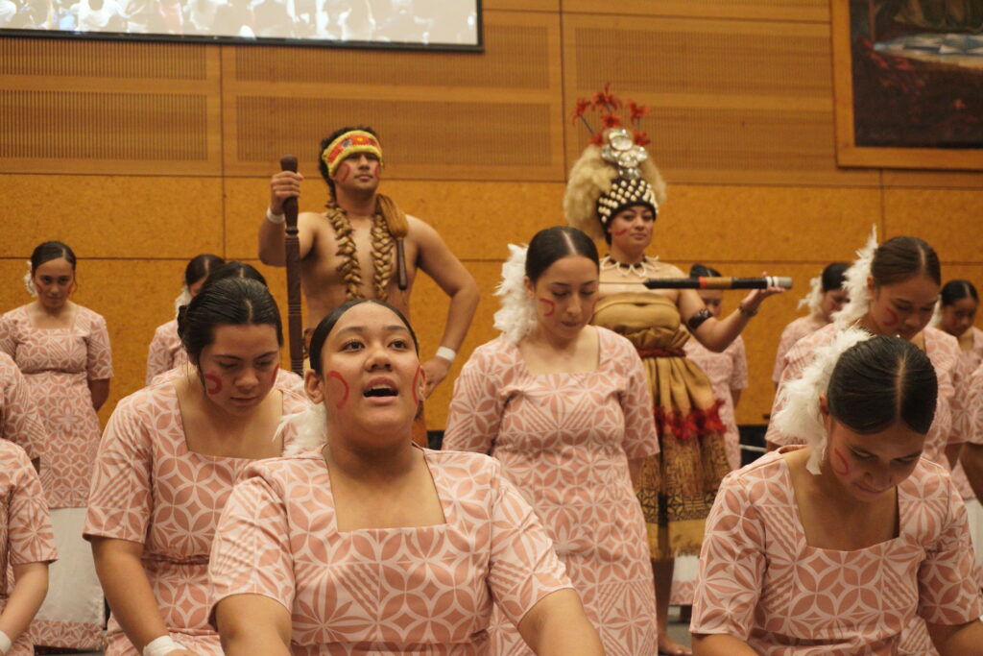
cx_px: 492
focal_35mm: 75
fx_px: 2048
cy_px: 328
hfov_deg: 27.0
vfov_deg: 18.2
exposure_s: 1/80
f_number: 5.6
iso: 4000
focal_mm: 50
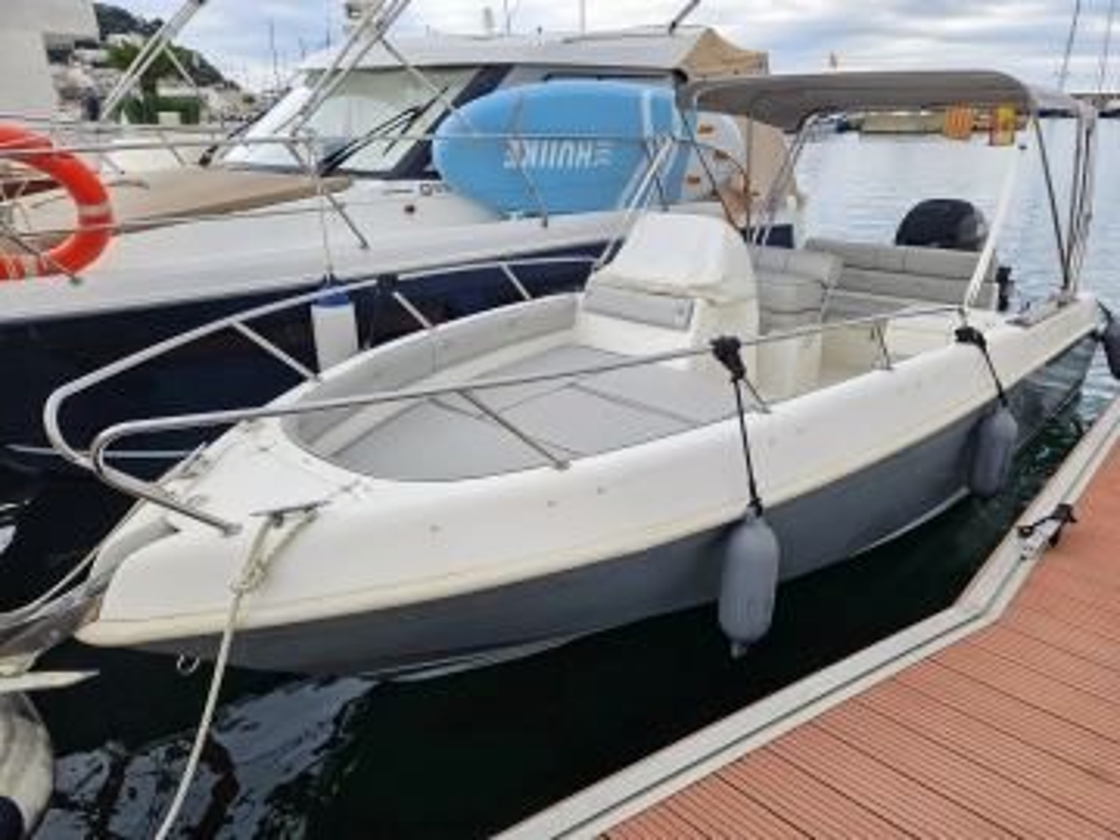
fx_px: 744
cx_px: 560
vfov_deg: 58.9
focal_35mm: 23
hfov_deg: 73.9
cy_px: 420
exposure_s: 1/317
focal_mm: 5.4
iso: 25
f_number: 1.8
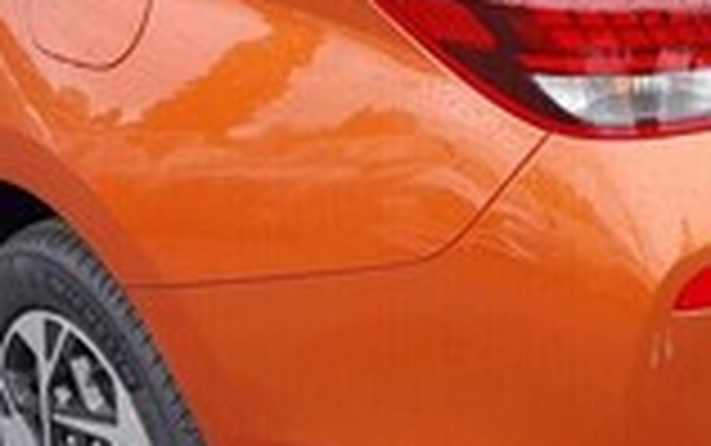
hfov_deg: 22.4
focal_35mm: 92
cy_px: 74
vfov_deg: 14.1
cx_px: 500
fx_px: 1784
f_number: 2
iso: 25
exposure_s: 1/100
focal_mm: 4.6
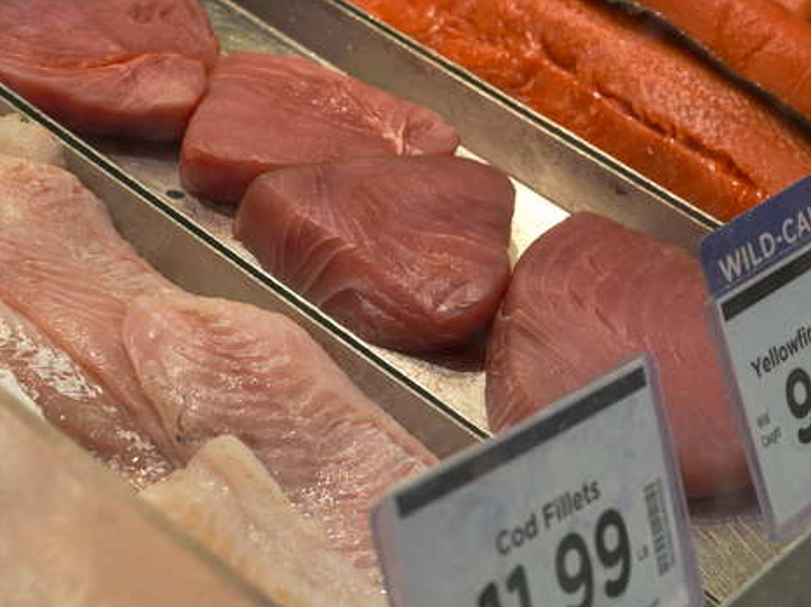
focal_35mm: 74
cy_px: 104
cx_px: 743
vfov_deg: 19.6
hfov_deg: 25.5
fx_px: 1733
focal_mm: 35
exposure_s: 1/200
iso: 320
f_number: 6.3
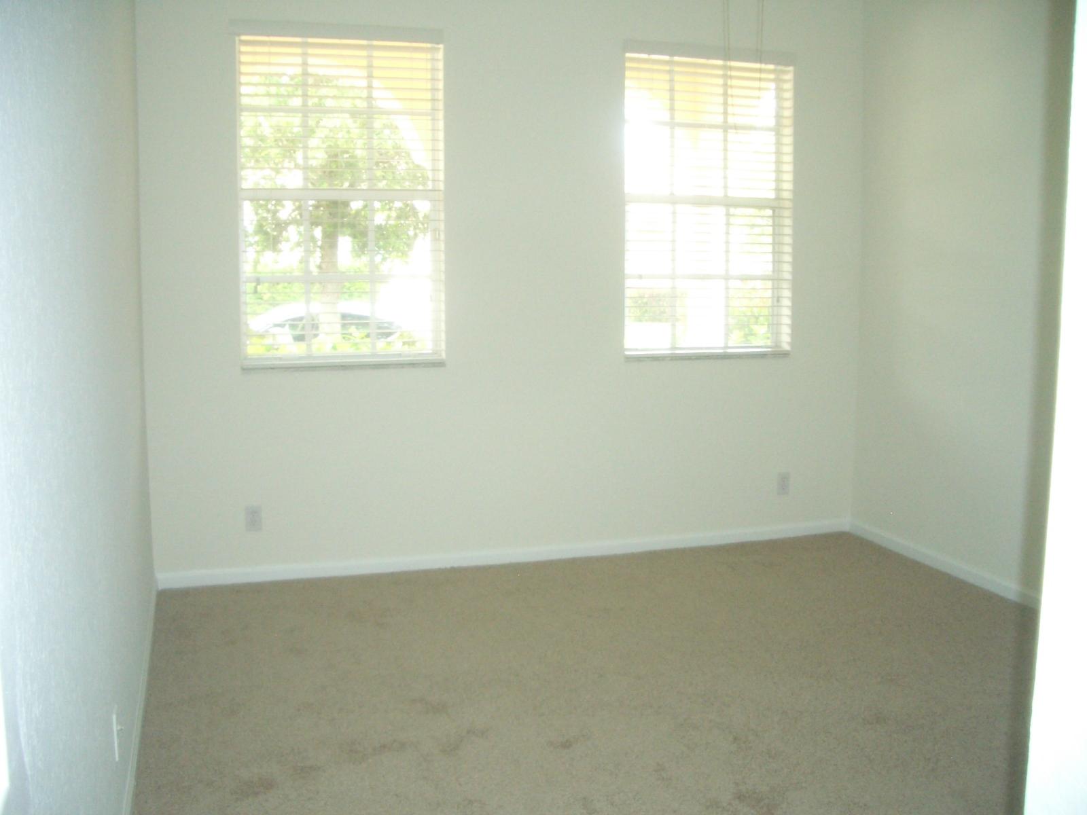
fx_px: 1099
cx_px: 544
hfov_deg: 52.6
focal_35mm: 35
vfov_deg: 40.7
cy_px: 408
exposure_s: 1/60
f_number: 2.6
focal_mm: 5.8
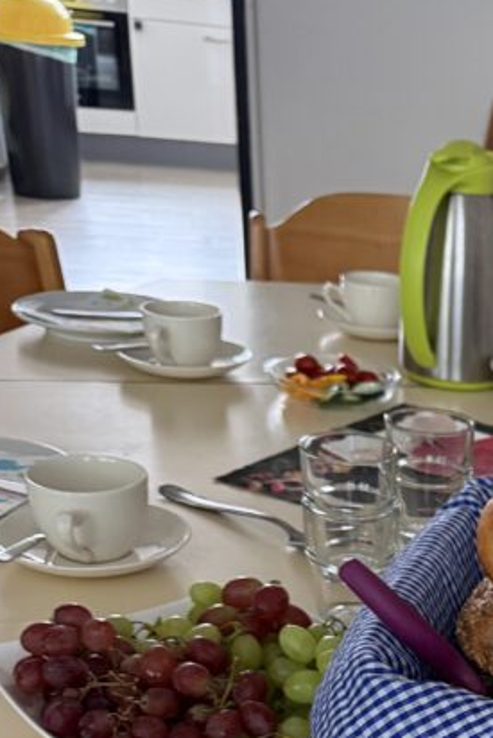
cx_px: 636
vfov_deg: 29.8
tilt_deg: -31.1
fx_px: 1272
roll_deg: -6.6
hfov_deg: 20.1
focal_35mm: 62
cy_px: 765
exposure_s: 1/50
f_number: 1.78
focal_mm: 6.76
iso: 400
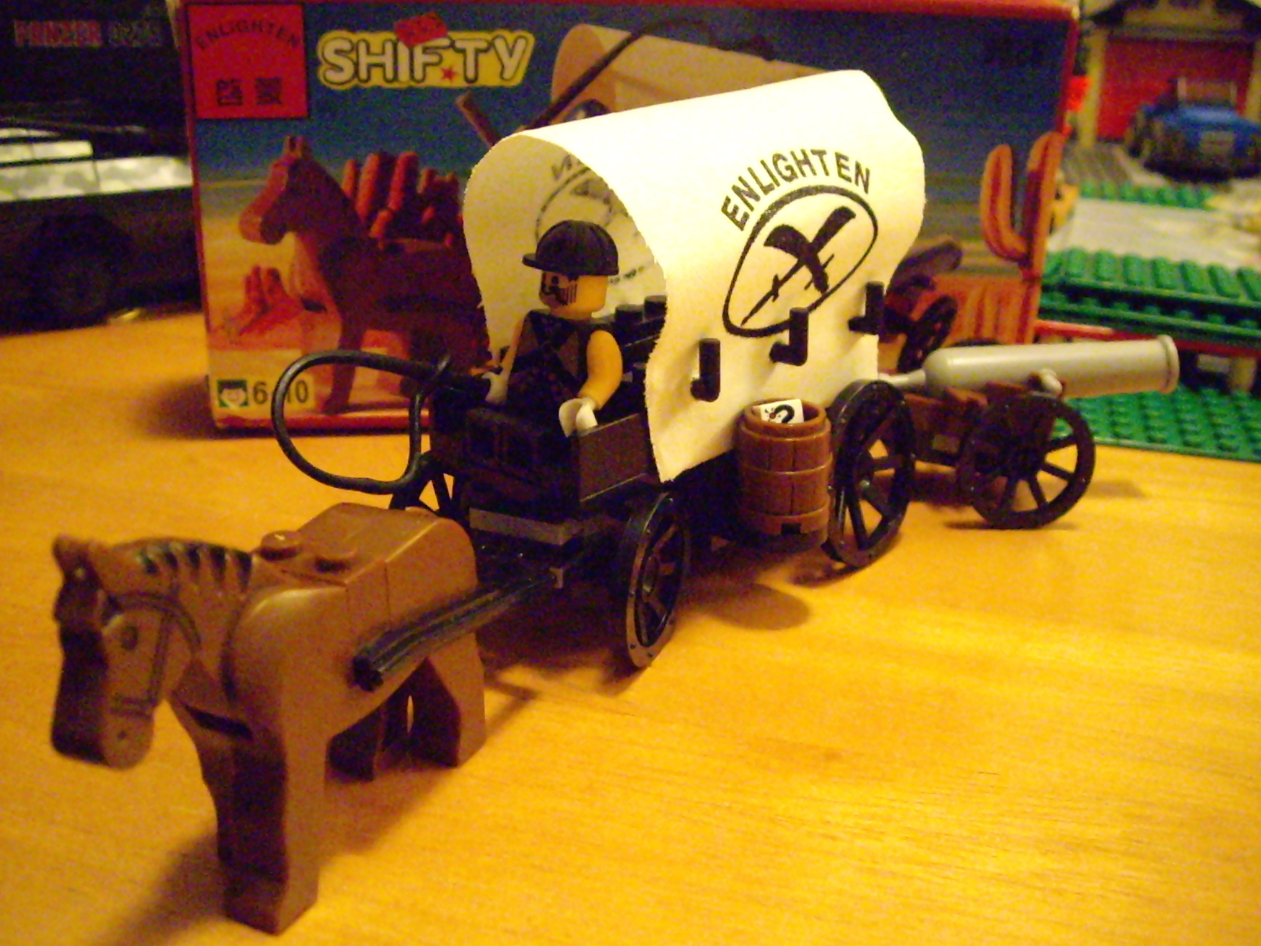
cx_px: 630
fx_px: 1384
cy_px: 473
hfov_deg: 49.0
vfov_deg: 37.7
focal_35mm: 38
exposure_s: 1/40
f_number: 2.7
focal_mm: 6.2
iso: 1600
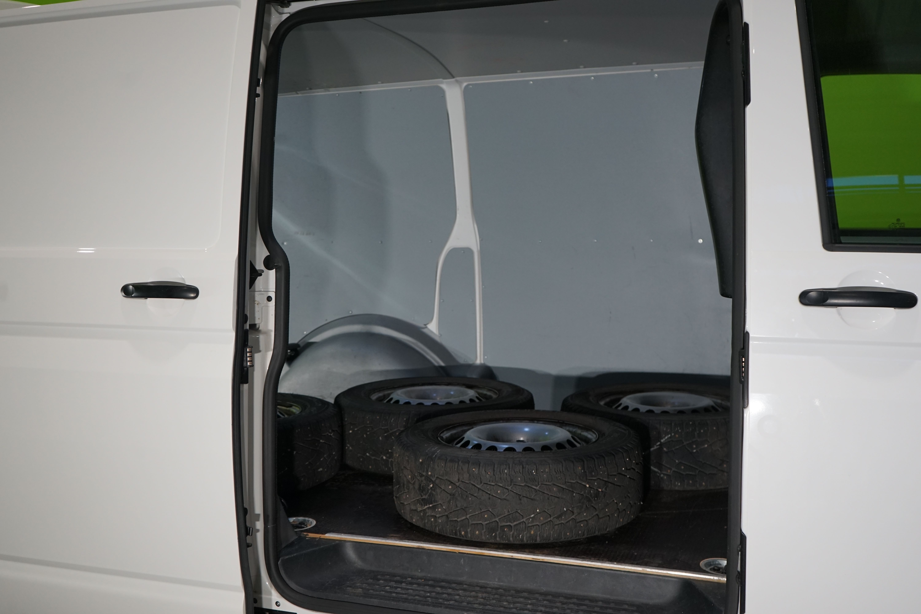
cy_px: 307
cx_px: 460
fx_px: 921
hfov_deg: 53.1
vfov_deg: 36.9
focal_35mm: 36
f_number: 4
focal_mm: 36
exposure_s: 1/160
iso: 800
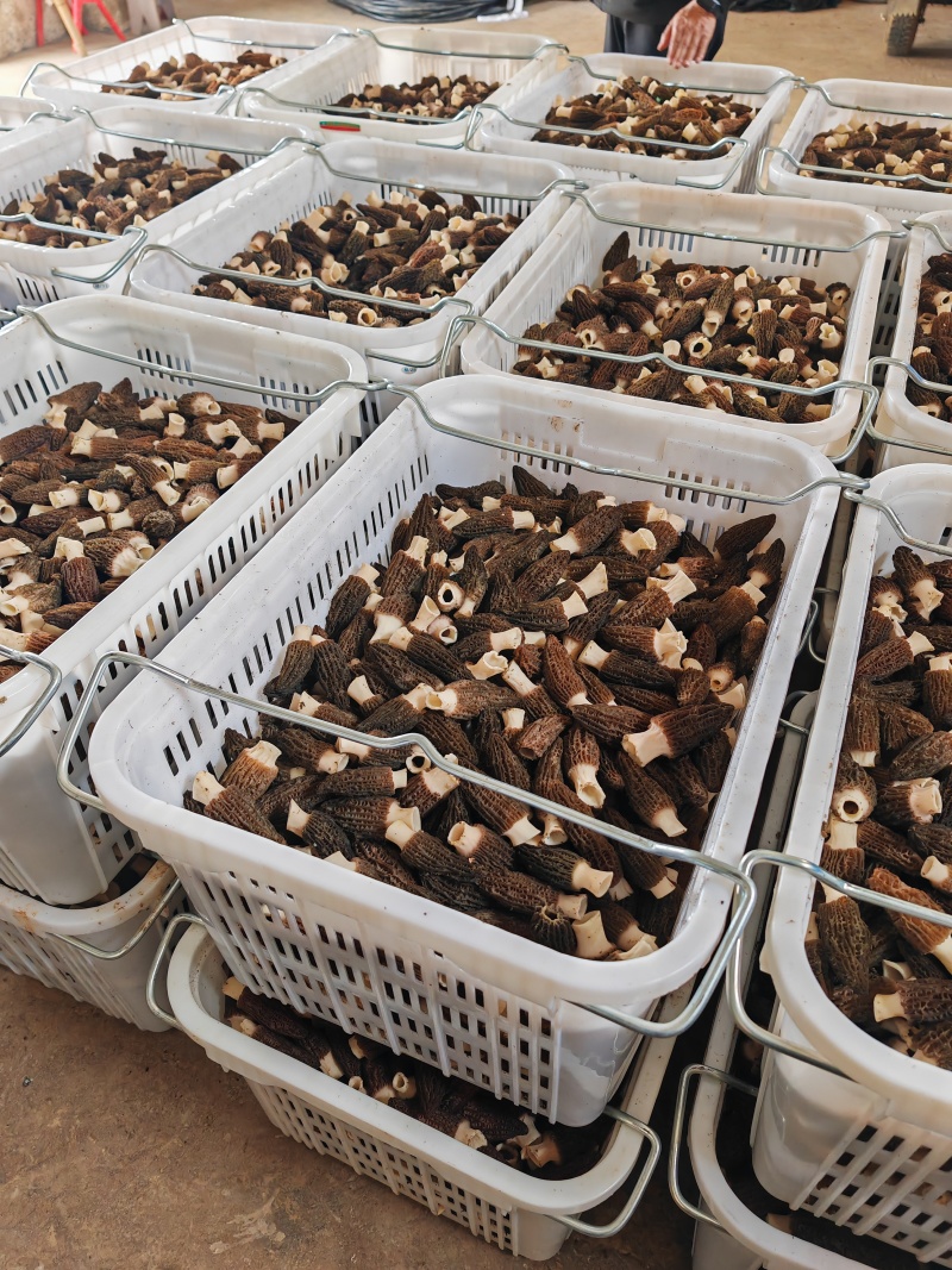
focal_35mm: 27
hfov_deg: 51.3
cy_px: 635
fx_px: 990
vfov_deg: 65.3
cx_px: 476
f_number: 1.6
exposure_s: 1/100
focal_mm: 7.62
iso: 200
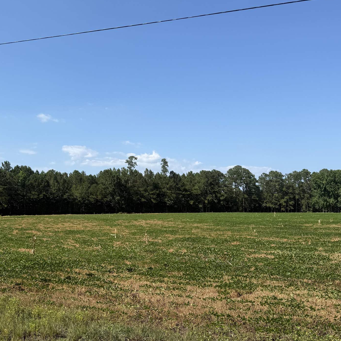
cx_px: 159
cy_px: 203
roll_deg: -1.3
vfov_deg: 47.0
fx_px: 390
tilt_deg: +1.5
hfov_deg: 47.2
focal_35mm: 35
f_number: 1.78
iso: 80
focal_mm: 6.76
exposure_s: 1/4405
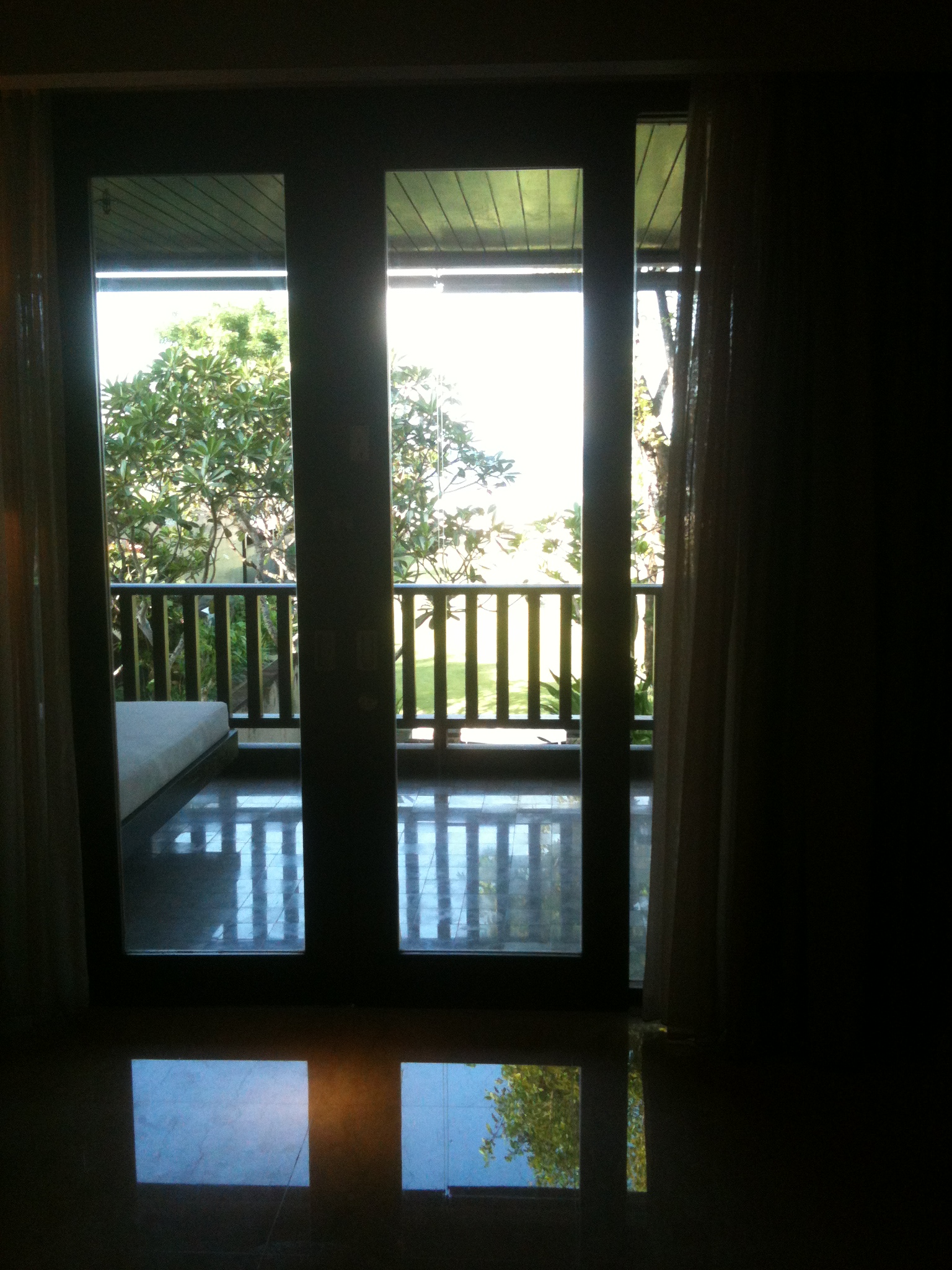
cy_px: 635
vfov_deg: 52.6
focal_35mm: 35
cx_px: 476
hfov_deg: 40.7
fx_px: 1283
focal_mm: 3.85
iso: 100
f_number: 2.8
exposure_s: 1/120
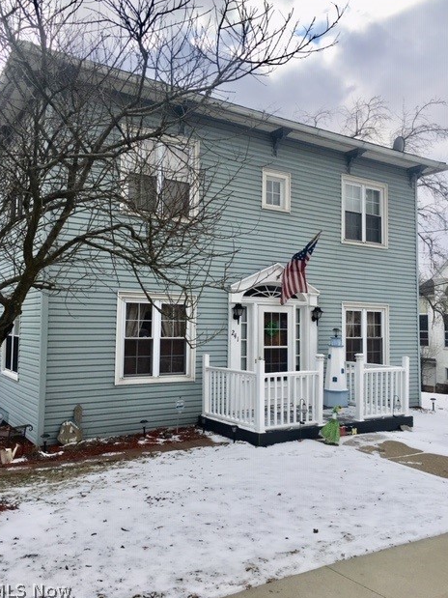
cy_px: 295
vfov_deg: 60.0
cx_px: 217
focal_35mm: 30
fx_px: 518
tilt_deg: +3.0
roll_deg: -0.2
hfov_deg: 46.8
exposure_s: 1/999
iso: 25
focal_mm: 4.15
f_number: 2.2
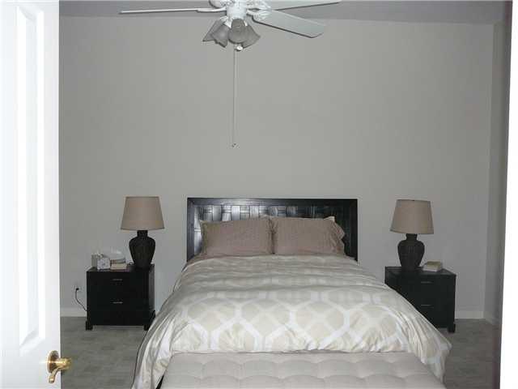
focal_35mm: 35
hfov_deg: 52.6
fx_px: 524
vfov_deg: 40.7
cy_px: 194
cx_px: 259
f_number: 2.8
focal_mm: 5.2
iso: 250
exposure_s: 1/30
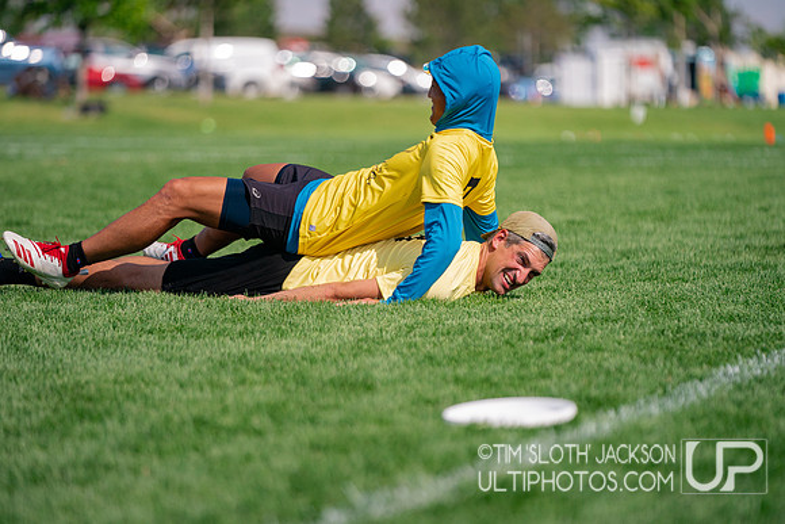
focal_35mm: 192
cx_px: 392
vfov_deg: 7.2
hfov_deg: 10.7
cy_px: 262
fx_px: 4187
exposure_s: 1/12800
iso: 640
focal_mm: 192
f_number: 2.8
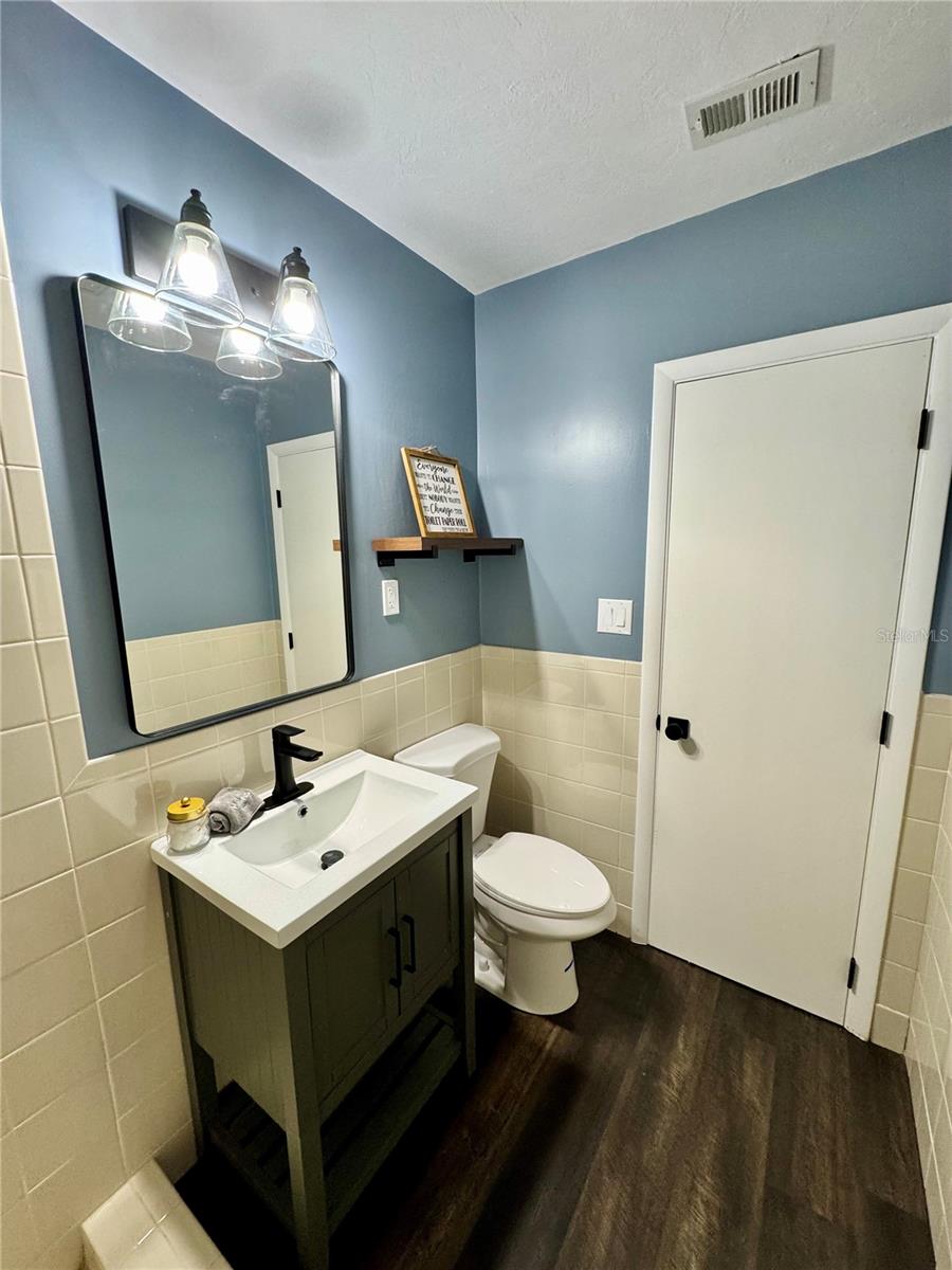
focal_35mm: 14
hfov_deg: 85.7
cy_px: 635
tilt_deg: -9.3
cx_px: 476
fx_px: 513
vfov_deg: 102.1
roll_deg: +2.1
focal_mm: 2.22
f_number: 2.2
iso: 200
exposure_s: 1/60
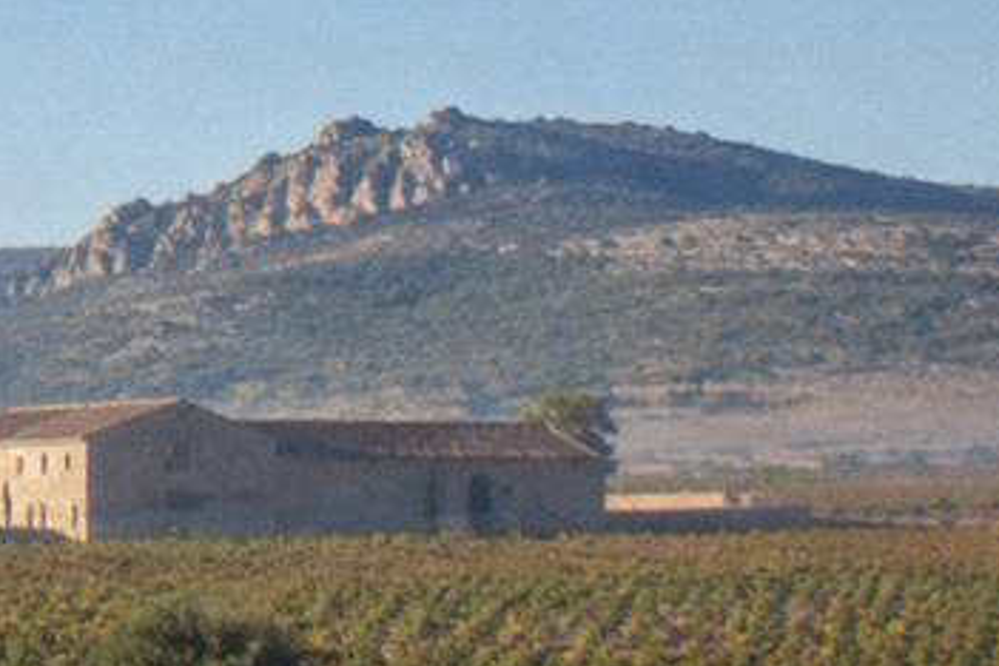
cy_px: 717
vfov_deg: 11.8
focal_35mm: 114
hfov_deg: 17.1
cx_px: -222
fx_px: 3163
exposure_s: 1/100
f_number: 11
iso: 200
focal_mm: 40
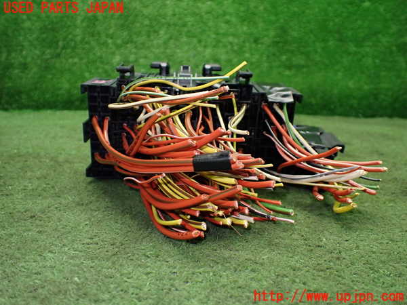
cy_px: 152
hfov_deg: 60.0
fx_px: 353
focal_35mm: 30
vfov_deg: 46.8
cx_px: 204
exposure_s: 1/125
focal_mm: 5.4
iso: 800
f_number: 2.3
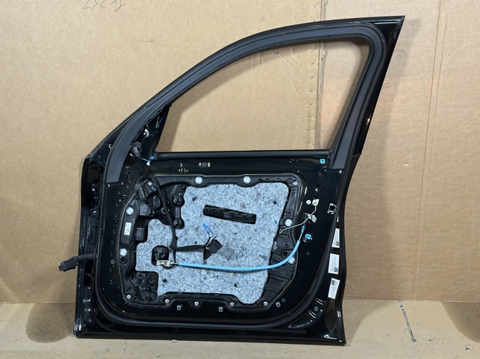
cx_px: 240
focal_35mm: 48
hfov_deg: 39.7
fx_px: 665
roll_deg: +0.8
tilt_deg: -21.8
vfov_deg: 30.2
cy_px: 180
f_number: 1.78
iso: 250
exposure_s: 1/50
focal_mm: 6.86
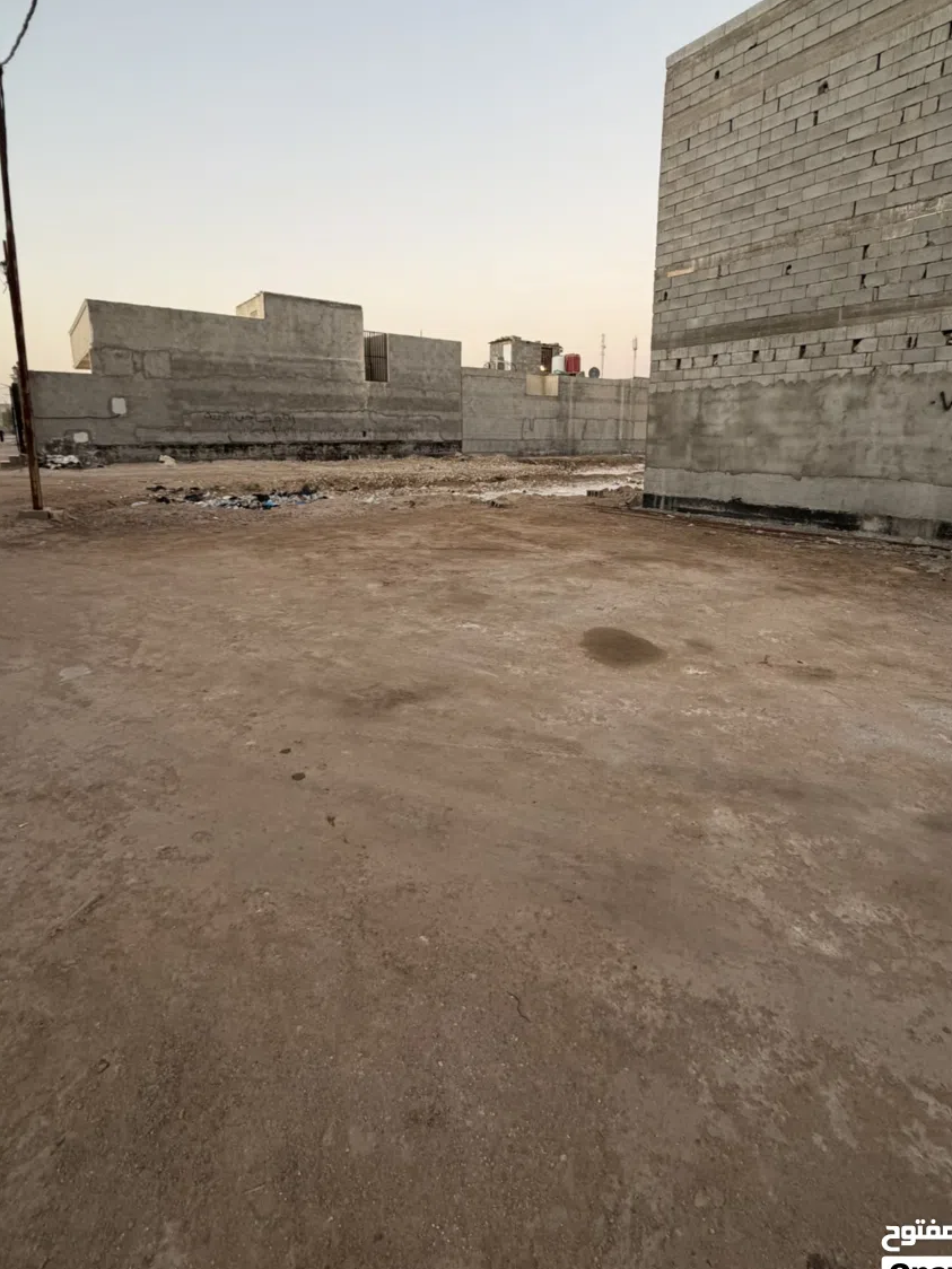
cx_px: 495
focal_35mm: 17
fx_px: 623
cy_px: 553
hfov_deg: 74.7
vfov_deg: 90.5
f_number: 2.2
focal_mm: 2.22
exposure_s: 1/121
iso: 250
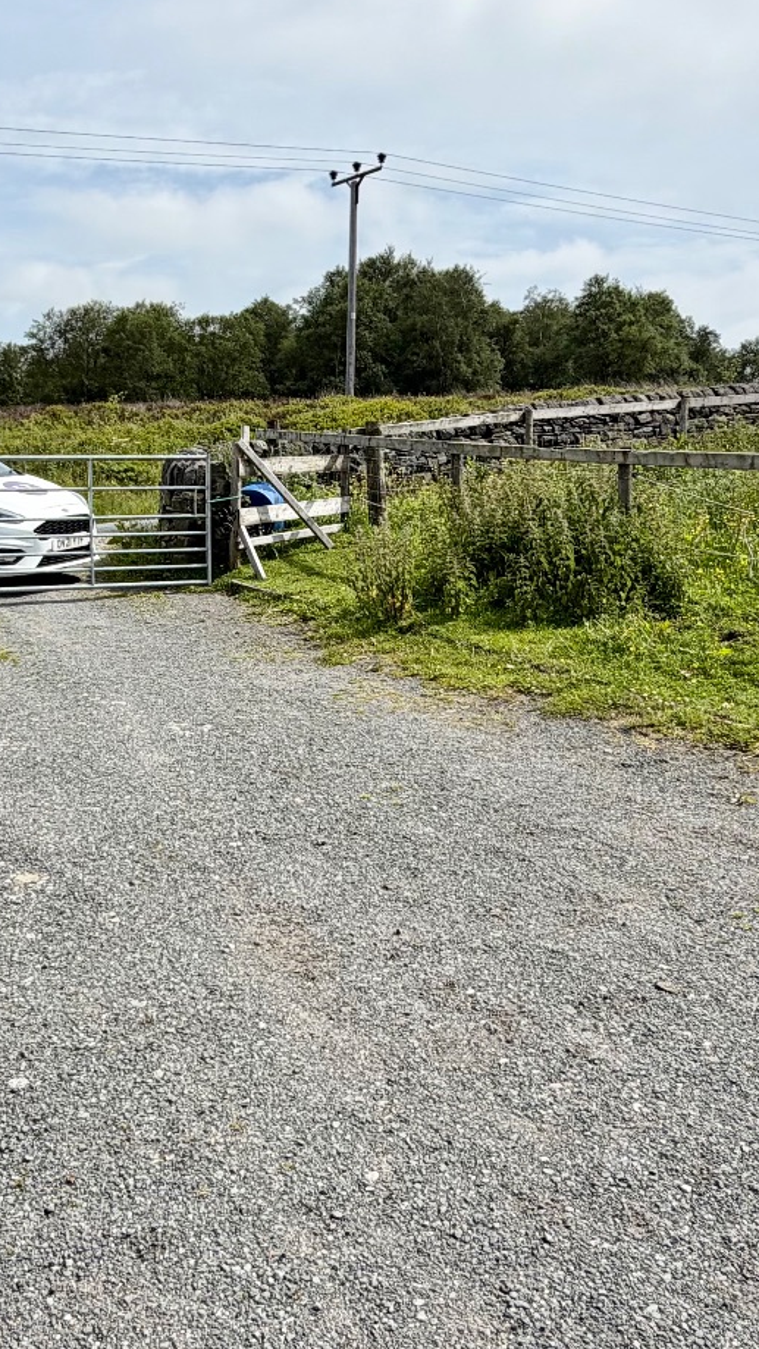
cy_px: 674
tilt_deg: -8.7
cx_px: 192
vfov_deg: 58.0
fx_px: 1216
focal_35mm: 34
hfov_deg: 34.0
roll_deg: -0.6
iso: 20
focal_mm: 2.22
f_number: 2.2
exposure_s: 1/1259
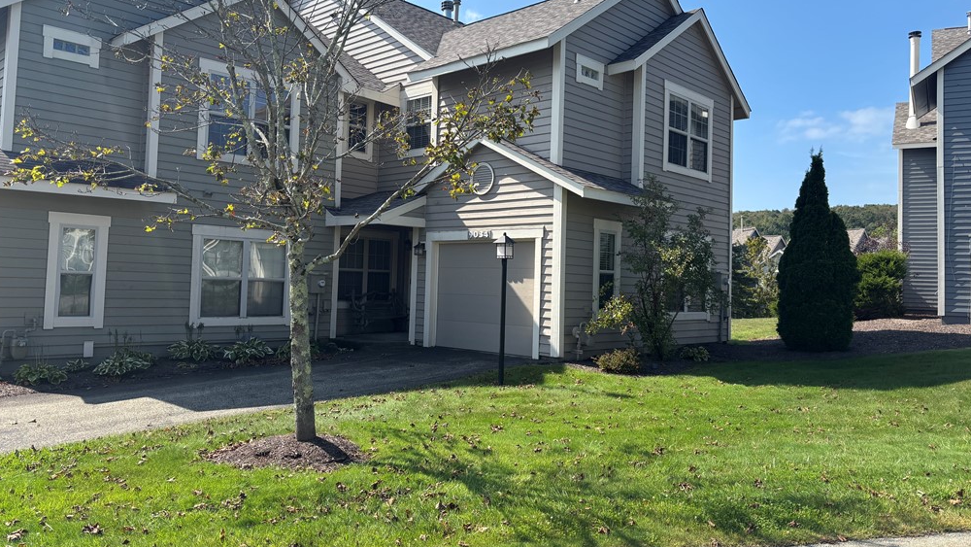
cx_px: 484
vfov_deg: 40.2
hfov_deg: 66.1
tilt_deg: +2.7
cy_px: 245
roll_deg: -2.0
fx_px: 747
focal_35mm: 29
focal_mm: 5.96
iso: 50
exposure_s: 1/1984
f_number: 1.6
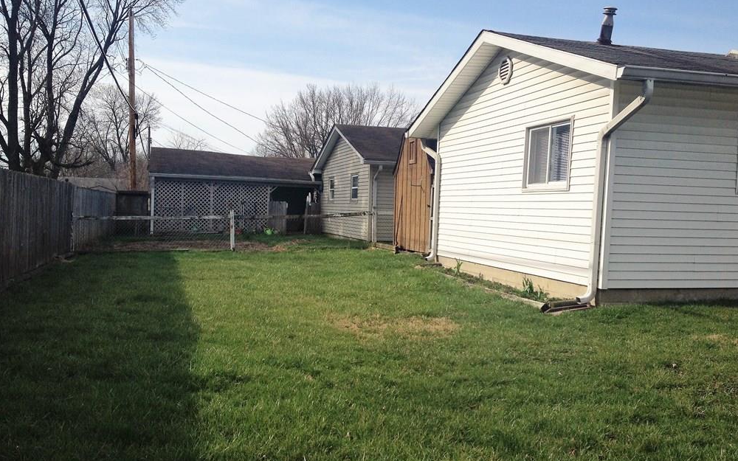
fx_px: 764
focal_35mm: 38
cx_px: 374
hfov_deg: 51.5
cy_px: 246
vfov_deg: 33.6
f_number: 2.4
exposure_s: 1/1972
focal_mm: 4.28
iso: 50
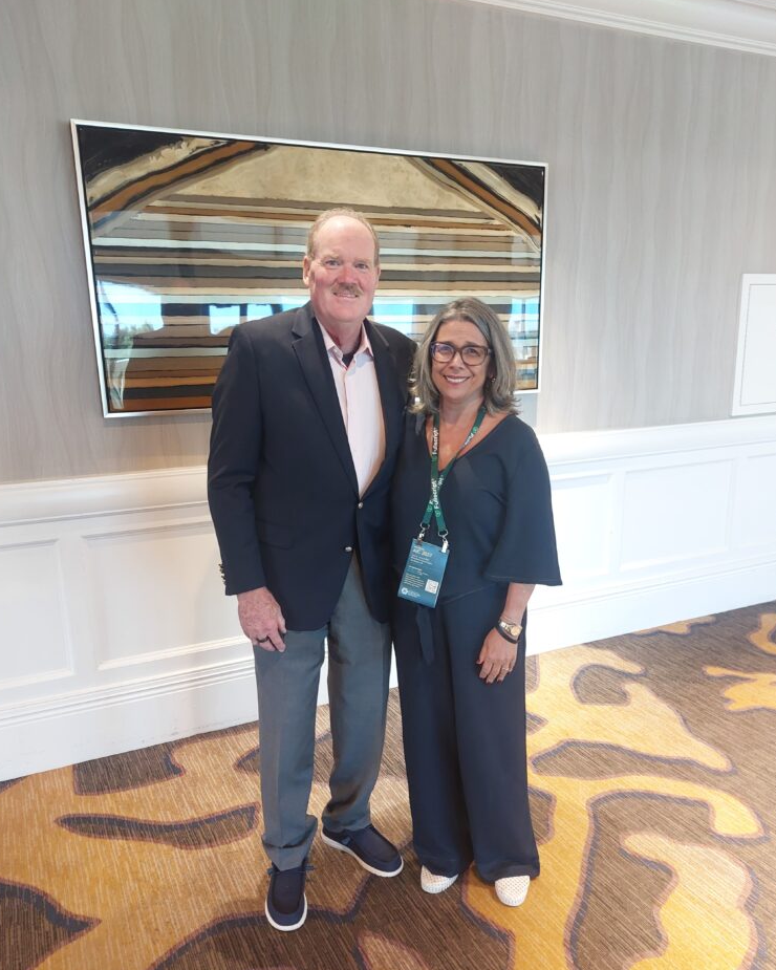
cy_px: 525
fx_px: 775
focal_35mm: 27
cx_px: 389
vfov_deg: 64.0
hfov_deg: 53.2
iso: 500
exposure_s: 1/40
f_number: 1.8
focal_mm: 5.23
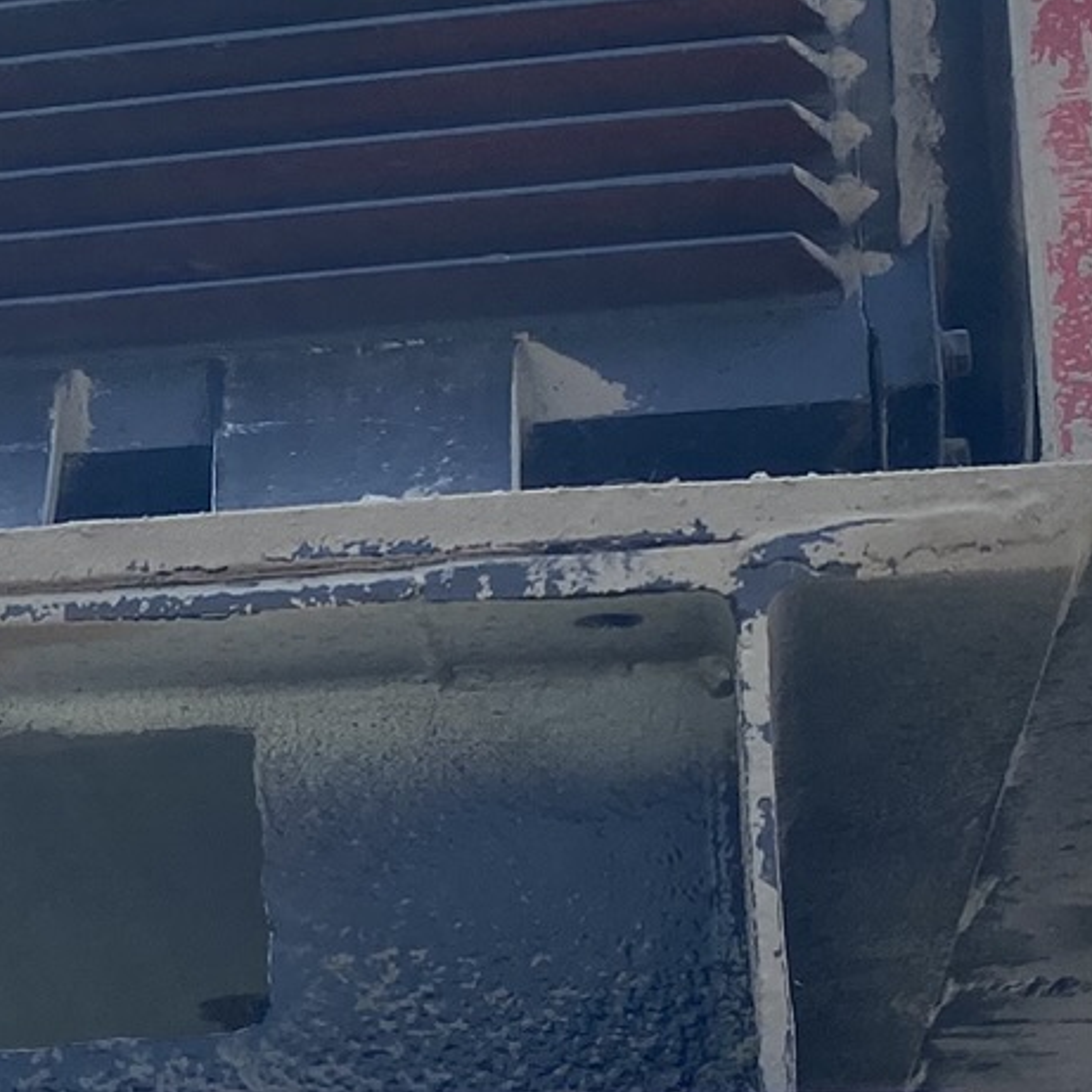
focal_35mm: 102
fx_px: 3640
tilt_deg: +14.9
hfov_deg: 16.0
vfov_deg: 17.0
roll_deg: -0.9
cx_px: -400
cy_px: 718
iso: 32
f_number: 1.8
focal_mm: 4.25
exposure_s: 1/2315
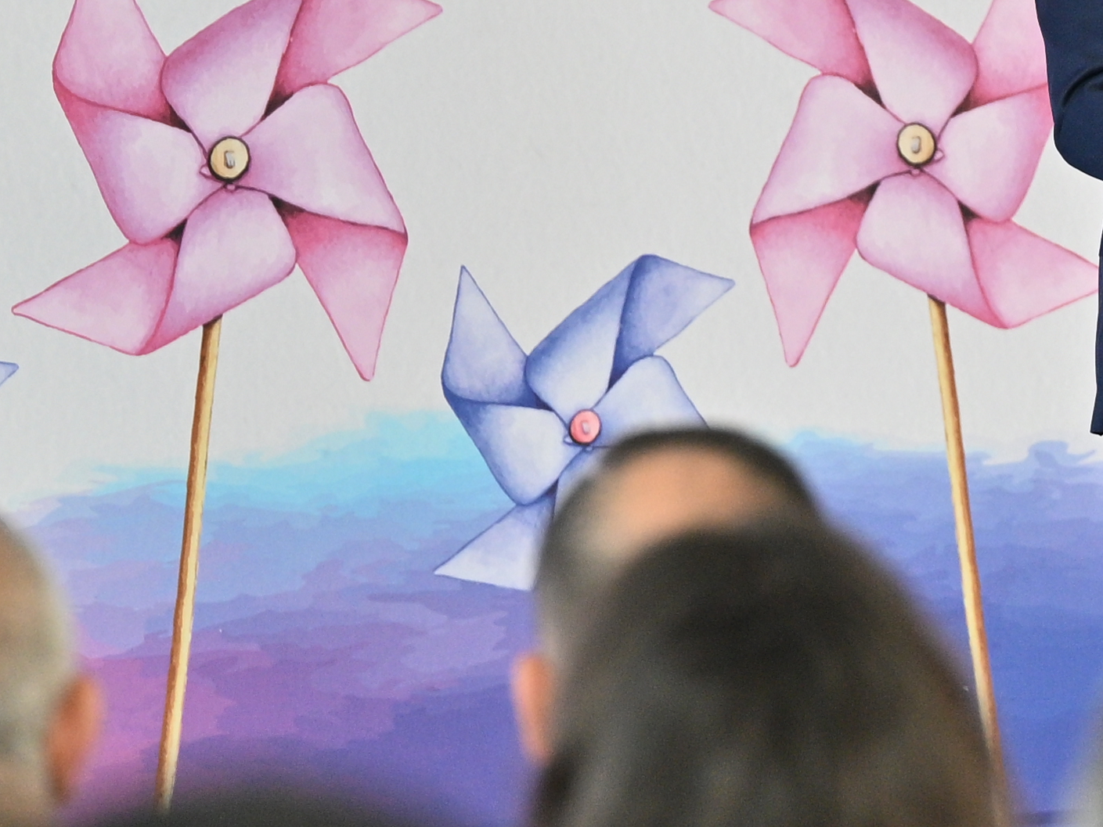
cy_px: -108
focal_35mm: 329
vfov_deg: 4.5
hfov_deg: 6.0
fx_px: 10484
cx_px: 827
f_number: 2.8
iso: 800
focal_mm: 81
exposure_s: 1/1000
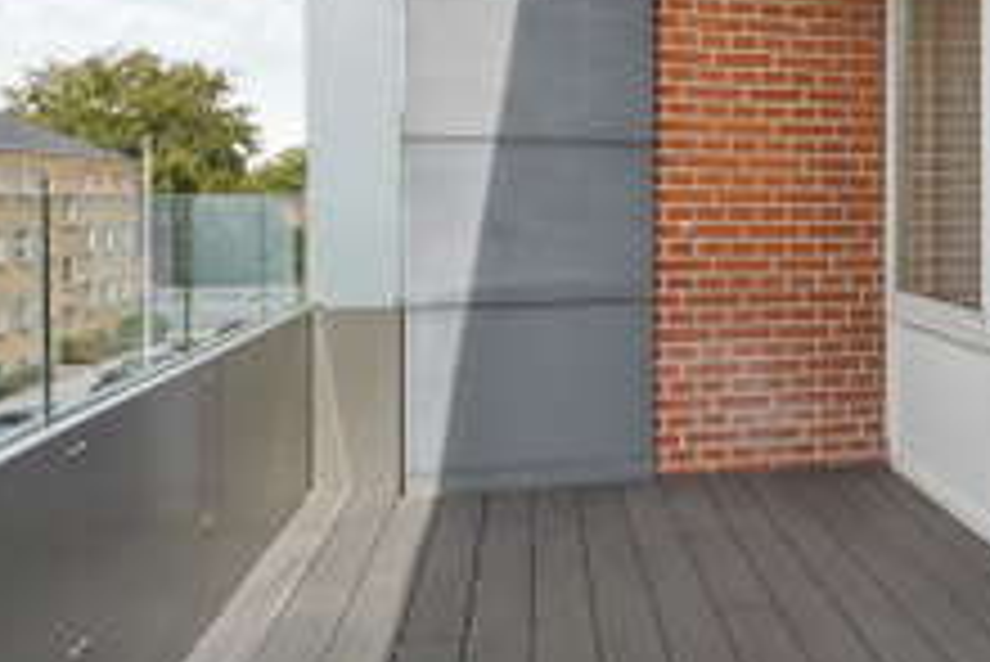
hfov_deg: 43.7
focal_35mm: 41
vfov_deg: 32.0
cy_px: 203
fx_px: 1140
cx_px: 850
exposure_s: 1/160
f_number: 8
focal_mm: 14.5
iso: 200
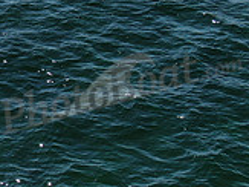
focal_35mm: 171
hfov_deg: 11.2
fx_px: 1229
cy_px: 24
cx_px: -87
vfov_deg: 8.6
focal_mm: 8.6
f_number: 3.8
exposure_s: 1/1000
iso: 100
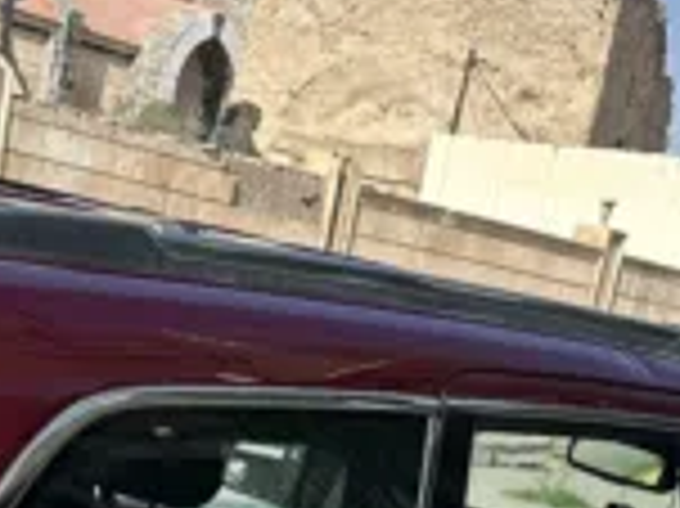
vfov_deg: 13.0
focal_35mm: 102
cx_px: 216
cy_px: 935
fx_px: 2002
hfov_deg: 19.2
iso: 80
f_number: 1.78
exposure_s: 1/2203
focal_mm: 6.86
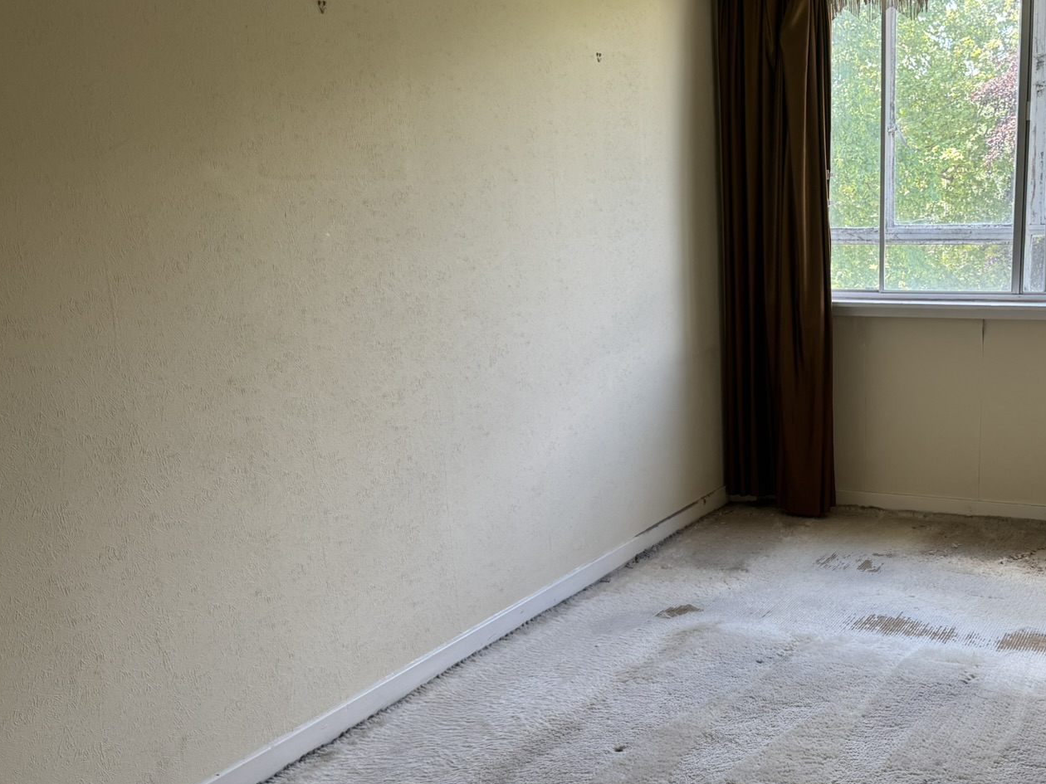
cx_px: 799
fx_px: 1178
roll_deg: +1.0
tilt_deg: -12.9
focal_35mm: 39
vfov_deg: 36.7
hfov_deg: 46.0
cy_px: 464
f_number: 1.78
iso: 100
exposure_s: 1/121
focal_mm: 6.76
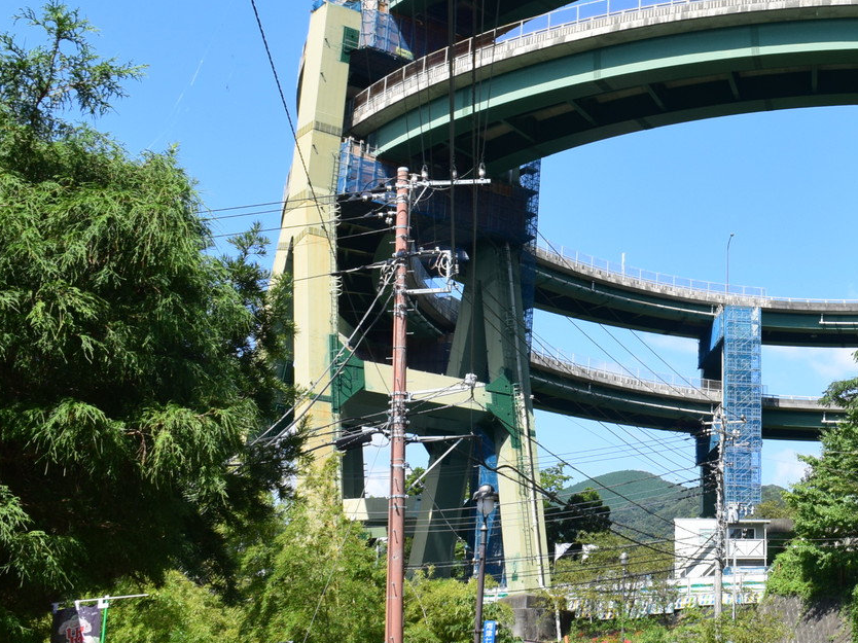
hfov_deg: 33.0
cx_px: 734
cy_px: 197
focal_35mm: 56
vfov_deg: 25.9
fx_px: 1388
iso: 400
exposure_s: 1/320
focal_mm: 18
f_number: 10
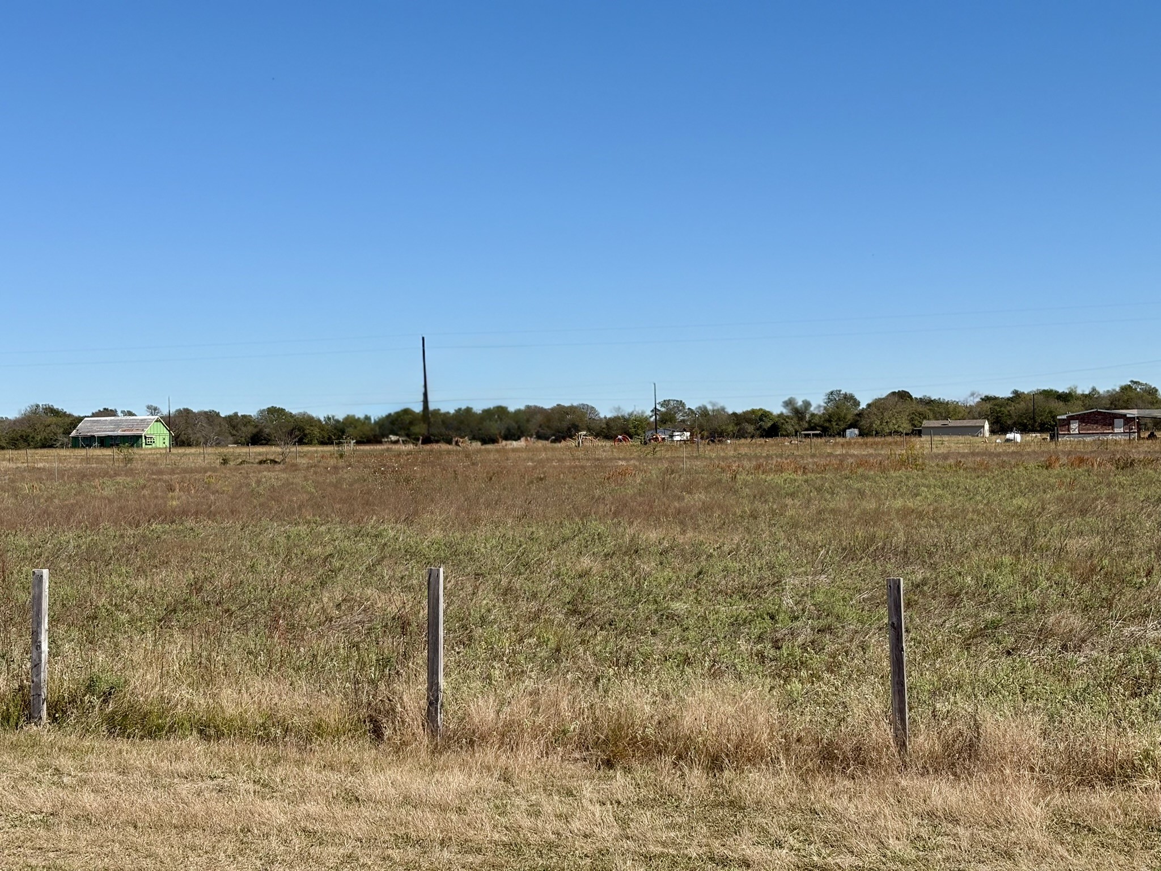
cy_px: 436
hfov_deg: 36.8
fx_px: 1744
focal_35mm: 52
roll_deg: +1.4
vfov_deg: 28.0
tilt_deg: +0.5
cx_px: 580
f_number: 1.6
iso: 40
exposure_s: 1/4065
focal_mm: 5.96
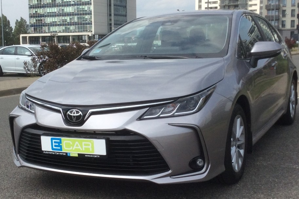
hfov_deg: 49.6
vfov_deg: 34.2
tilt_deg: -10.7
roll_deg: +2.1
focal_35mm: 39
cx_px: 154
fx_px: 324
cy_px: 99
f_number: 2.4
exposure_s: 1/1506
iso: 32
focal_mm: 3.3
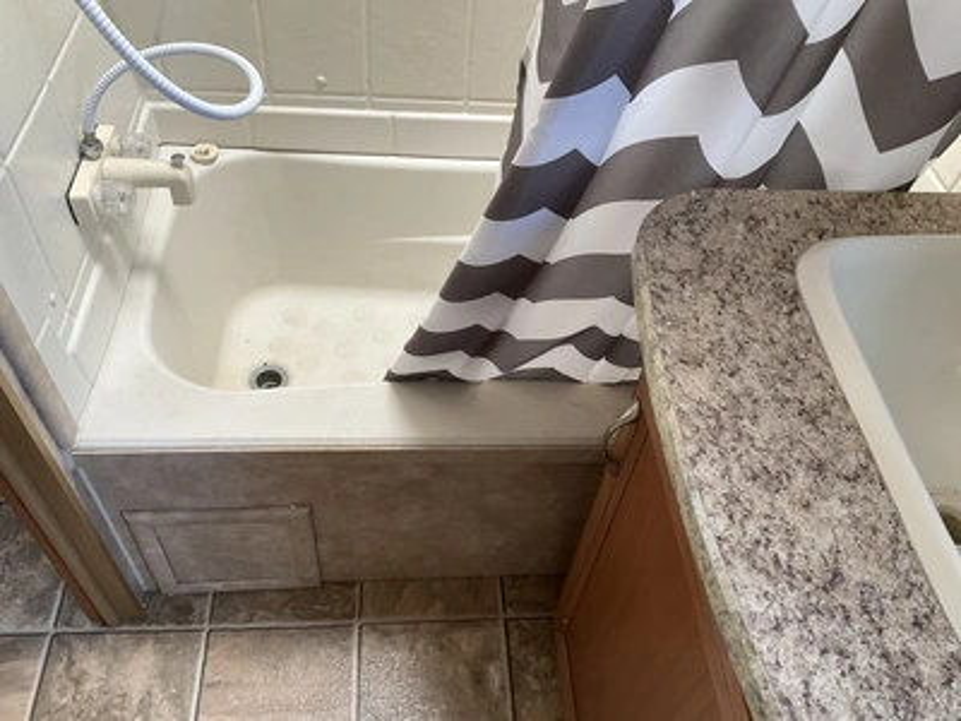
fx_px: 805
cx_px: 480
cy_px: 360
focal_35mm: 29
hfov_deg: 61.7
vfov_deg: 48.2
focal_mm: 3
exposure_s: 1/103
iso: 64
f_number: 1.8
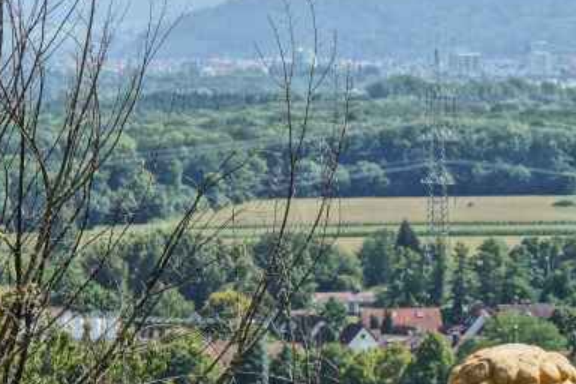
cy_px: 364
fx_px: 5248
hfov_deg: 6.2
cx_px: 783
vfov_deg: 4.2
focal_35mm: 328
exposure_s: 1/250
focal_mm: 70
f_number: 7.1
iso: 100
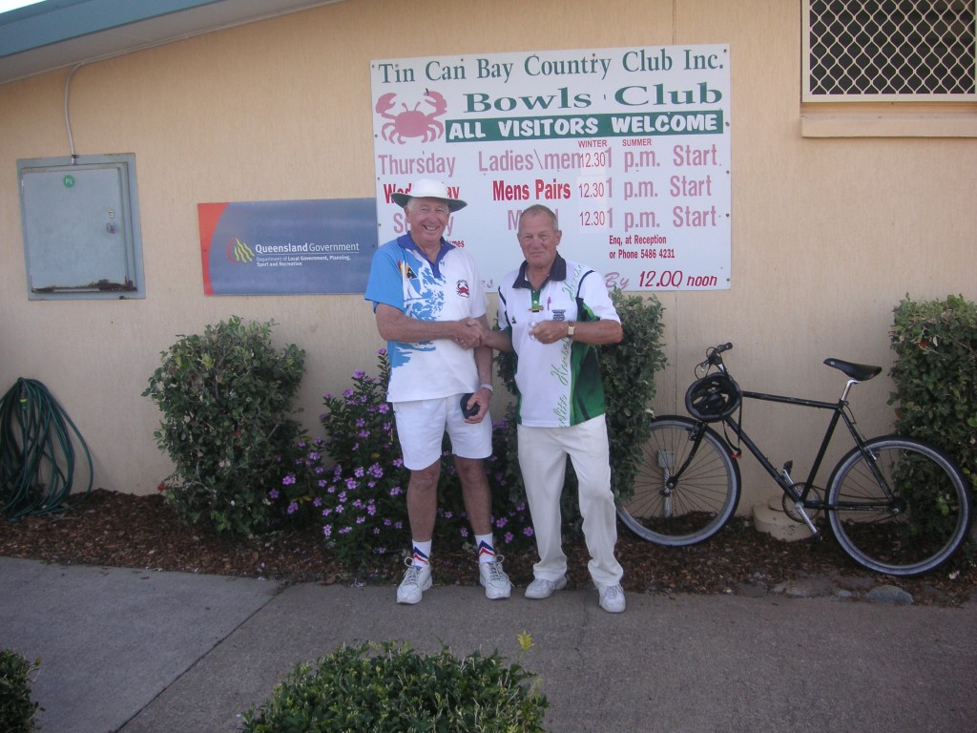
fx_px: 1044
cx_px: 488
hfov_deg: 50.1
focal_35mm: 37
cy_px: 366
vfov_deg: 38.7
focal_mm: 6.1
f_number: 2.8
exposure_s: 1/125
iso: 50
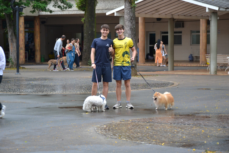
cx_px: 114
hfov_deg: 18.2
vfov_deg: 12.2
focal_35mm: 112
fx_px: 716
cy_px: 76
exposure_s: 1/60
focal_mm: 75
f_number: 5
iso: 500
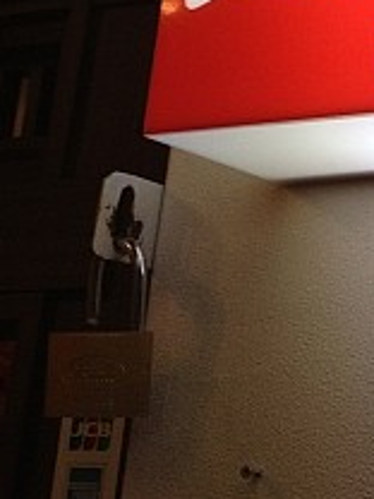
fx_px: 1613
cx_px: 503
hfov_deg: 12.7
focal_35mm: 112
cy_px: -71
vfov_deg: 16.9
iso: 100
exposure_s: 1/120
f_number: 2.4
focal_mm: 4.28
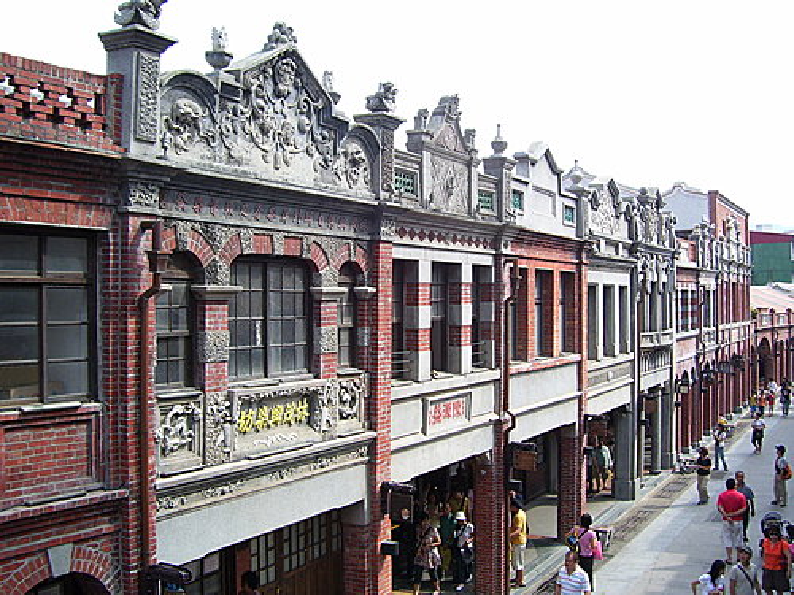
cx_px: 397
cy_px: 298
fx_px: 849
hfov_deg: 50.1
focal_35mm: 37
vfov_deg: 38.7
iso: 80
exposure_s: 1/250
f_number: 4.8
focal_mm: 6
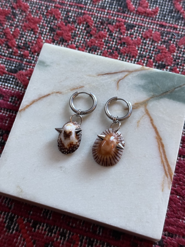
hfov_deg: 30.3
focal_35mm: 48
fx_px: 342
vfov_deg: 39.7
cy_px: 124
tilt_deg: -69.5
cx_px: 92
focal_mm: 6.76
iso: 250
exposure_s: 1/60
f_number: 1.78
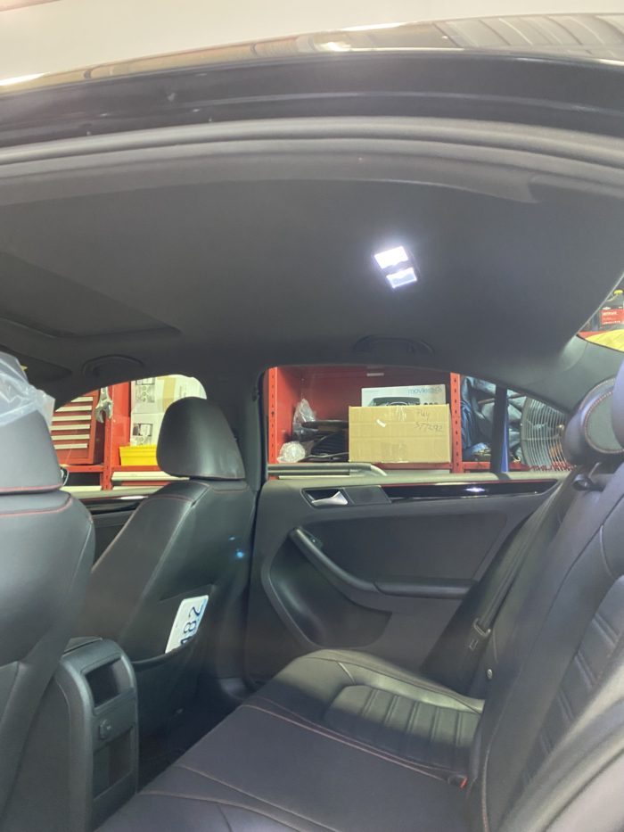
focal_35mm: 26
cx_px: 312
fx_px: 625
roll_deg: +0.5
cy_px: 416
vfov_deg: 67.3
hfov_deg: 53.1
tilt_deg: +8.2
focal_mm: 4.25
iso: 500
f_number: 1.8
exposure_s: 1/60
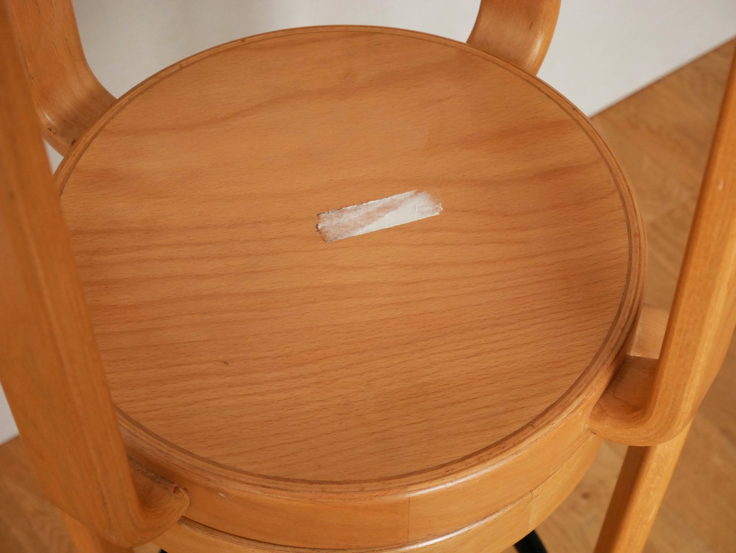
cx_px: 368
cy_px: 276
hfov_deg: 30.3
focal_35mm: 64
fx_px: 1361
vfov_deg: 22.9
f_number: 5.6
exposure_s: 1/80
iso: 1250
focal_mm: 32
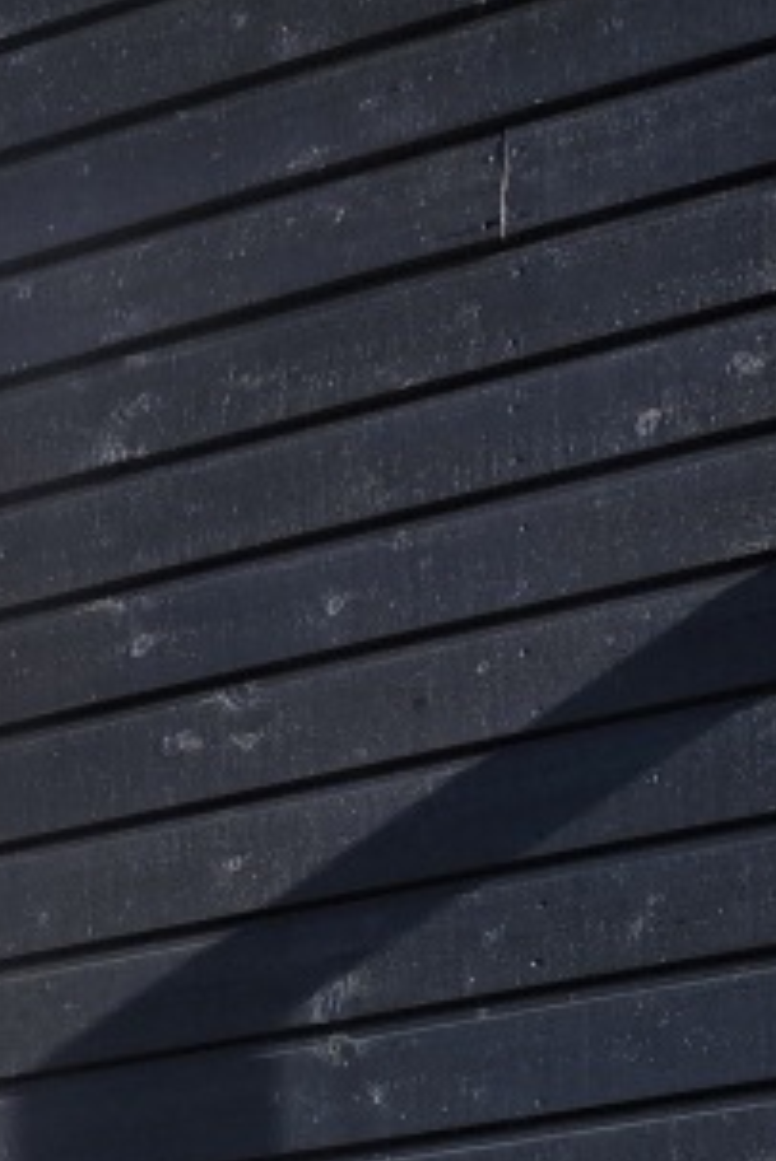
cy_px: 1816
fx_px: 2713
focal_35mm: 84
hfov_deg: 15.5
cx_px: -222
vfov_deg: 20.2
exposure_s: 1/3956
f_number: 1.8
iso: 80
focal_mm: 5.4
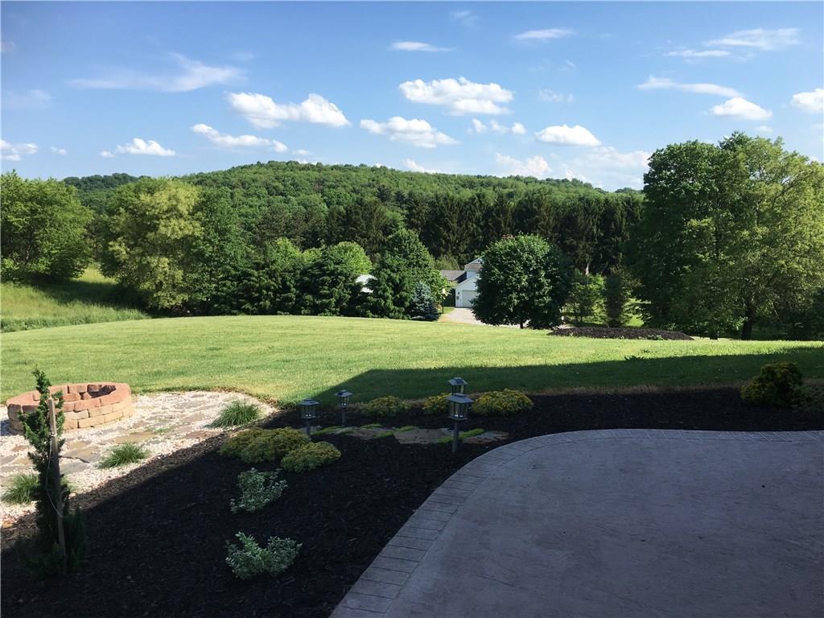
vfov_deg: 48.2
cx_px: 412
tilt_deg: -5.6
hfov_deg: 61.7
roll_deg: -0.3
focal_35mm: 29
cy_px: 309
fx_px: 690
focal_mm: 4.15
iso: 25
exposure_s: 1/1350
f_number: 2.2
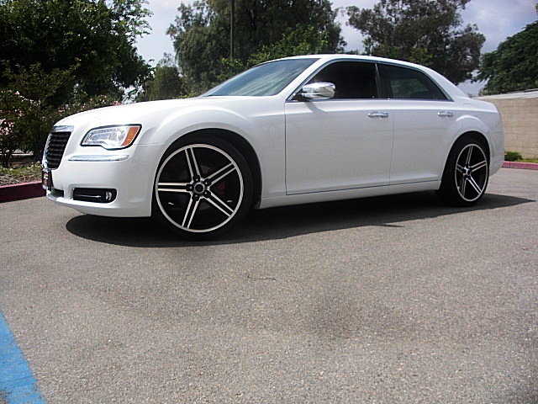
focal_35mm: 36
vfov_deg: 39.7
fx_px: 560
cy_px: 202
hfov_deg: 51.4
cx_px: 269
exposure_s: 1/200
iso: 50
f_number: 7.9
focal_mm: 6.3
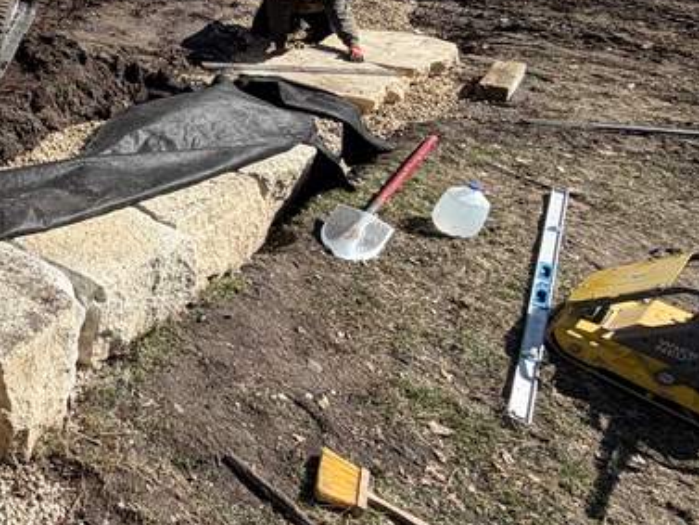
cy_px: 61
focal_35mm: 38
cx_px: -211
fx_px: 768
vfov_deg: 35.7
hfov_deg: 34.5
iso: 25
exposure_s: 1/770
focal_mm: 2.22
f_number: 2.2
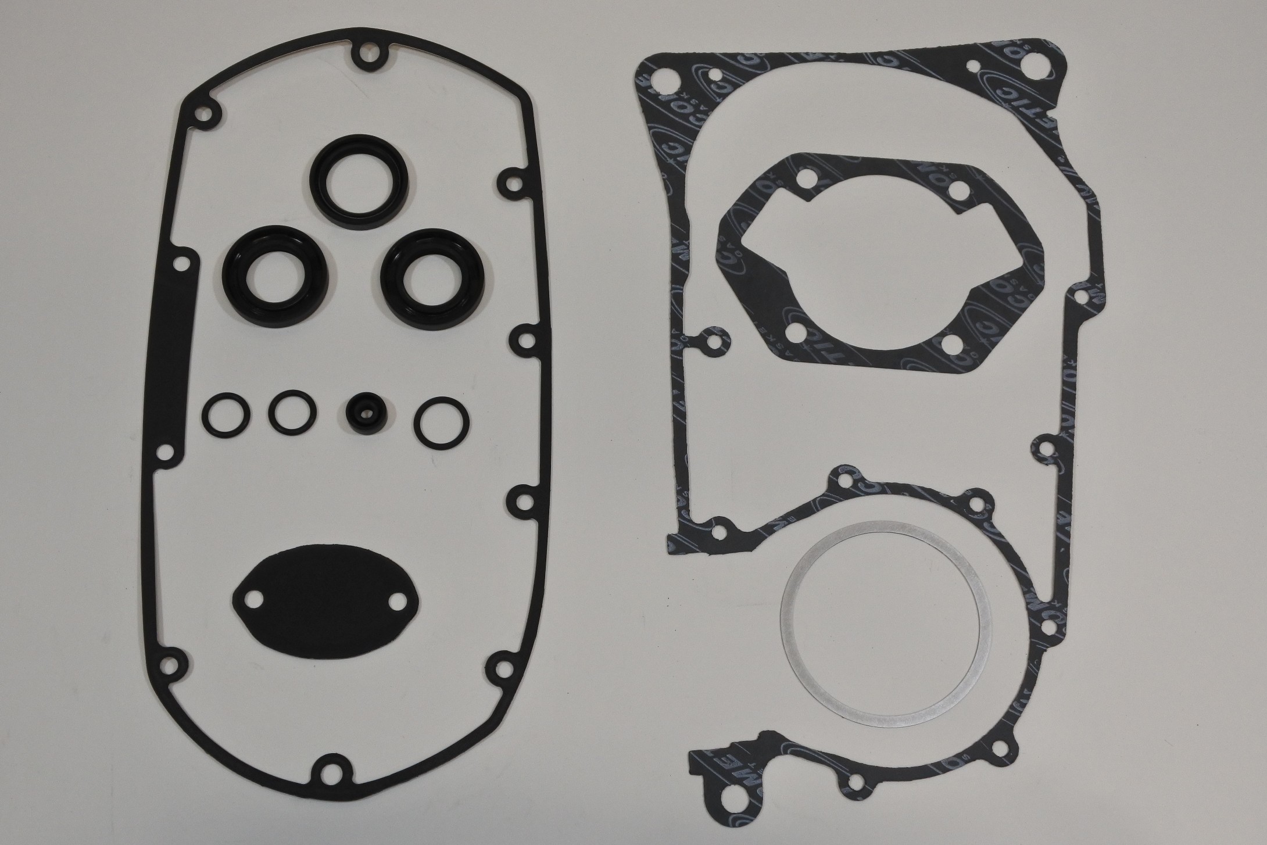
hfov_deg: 44.5
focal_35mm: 44
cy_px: 422
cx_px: 634
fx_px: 1549
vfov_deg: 30.5
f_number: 4.5
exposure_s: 1/125
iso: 560
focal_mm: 16.5
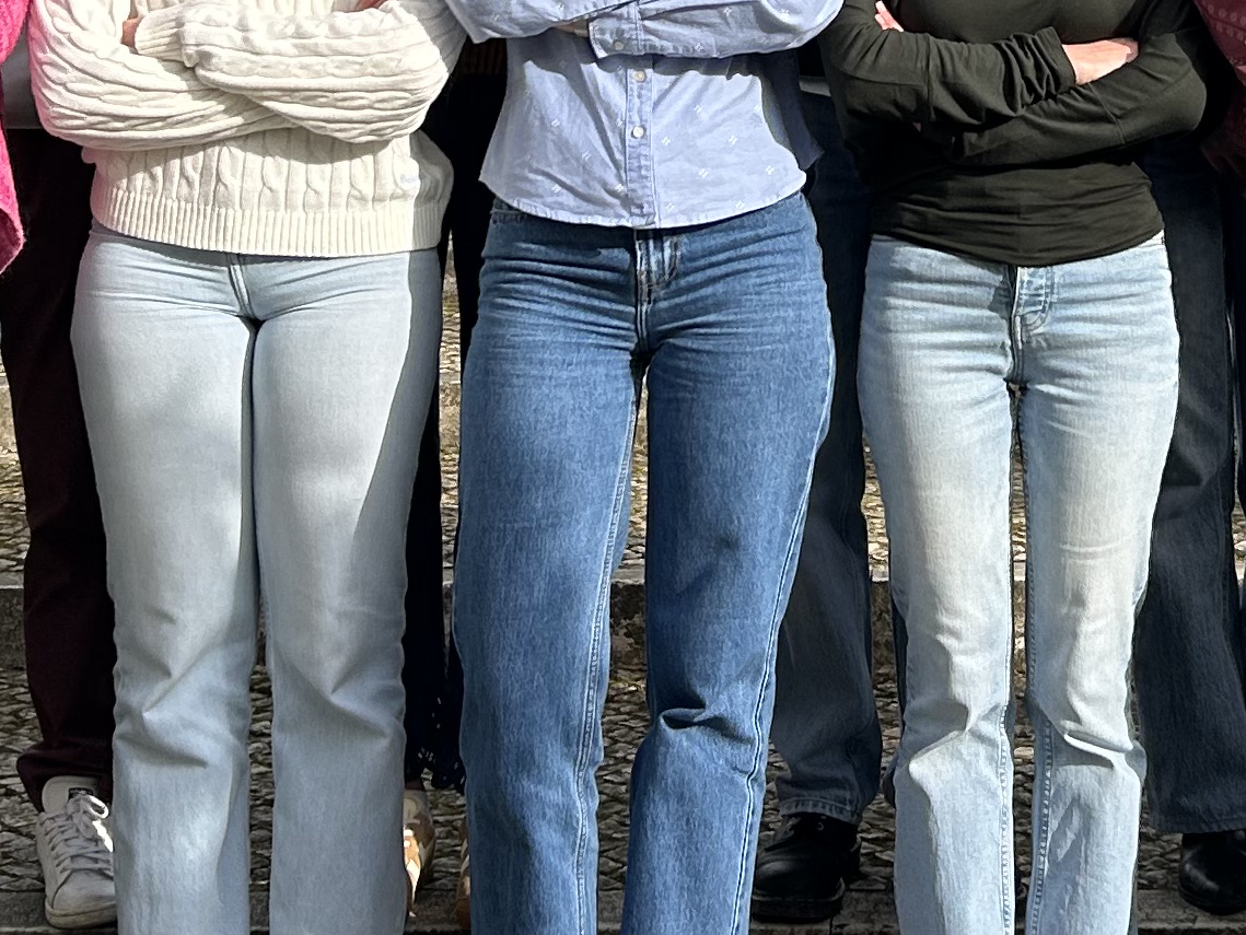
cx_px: 919
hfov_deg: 21.1
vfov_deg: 15.3
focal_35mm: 92
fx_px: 3313
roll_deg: +1.1
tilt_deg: +5.6
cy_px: -271
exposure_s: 1/2252
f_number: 1.5
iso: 50
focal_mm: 5.7
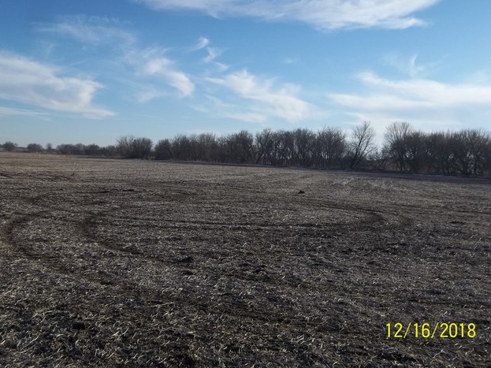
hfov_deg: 49.0
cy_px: 187
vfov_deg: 37.7
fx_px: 539
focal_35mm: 38
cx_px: 249
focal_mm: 6.6
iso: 80
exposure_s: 1/160
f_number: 10.1
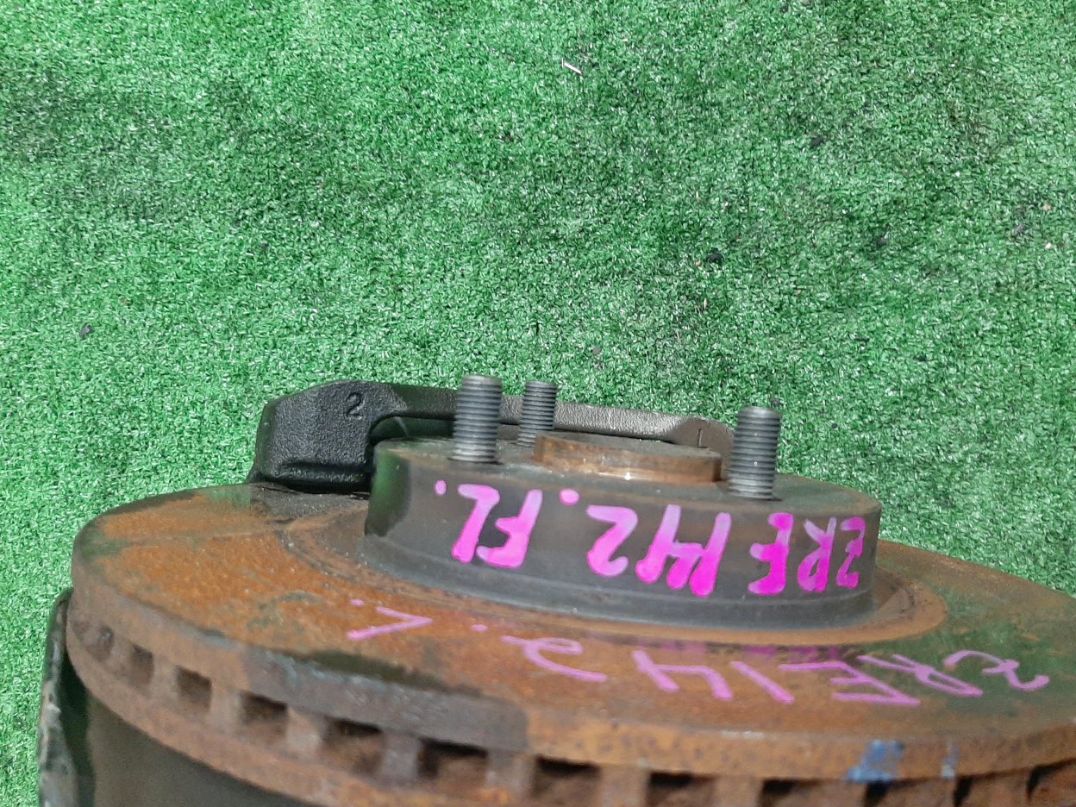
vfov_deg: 46.8
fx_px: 933
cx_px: 593
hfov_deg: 59.8
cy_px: 427
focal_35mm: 30
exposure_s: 1/25
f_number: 1.7
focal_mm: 3.93
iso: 280
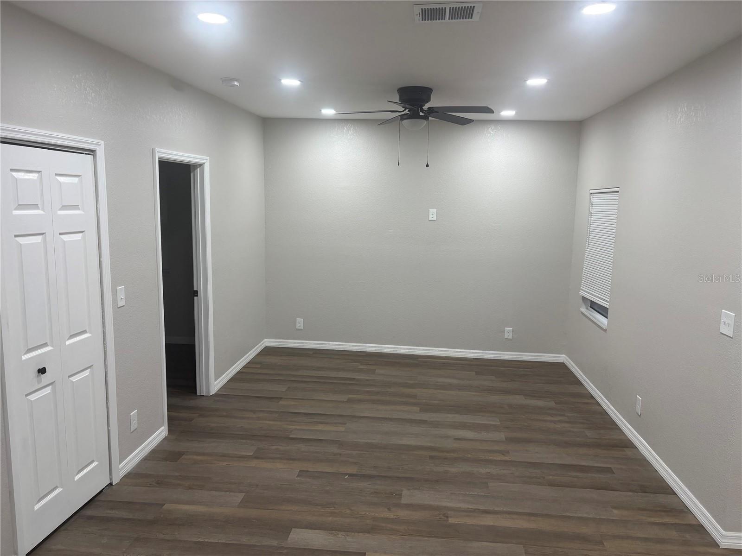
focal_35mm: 26
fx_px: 557
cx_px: 371
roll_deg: -0.8
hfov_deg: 67.3
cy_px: 278
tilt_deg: -7.2
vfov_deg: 53.1
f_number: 1.6
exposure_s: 1/120
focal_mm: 5.96
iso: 125
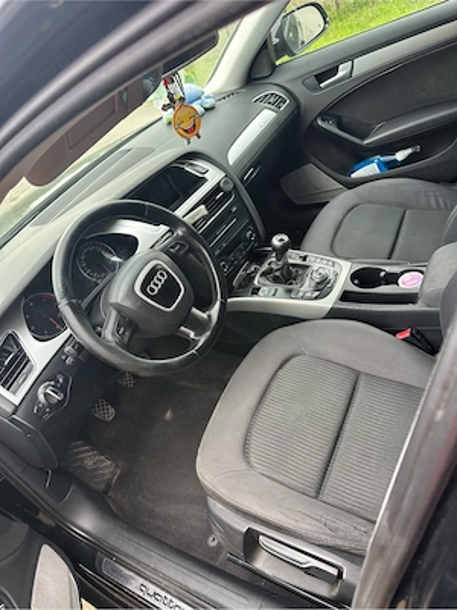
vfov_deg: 71.6
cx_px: 228
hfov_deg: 56.8
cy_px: 305
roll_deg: +23.3
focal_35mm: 24
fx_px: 422
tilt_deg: -31.6
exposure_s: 1/121
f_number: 1.78
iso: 100
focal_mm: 6.86
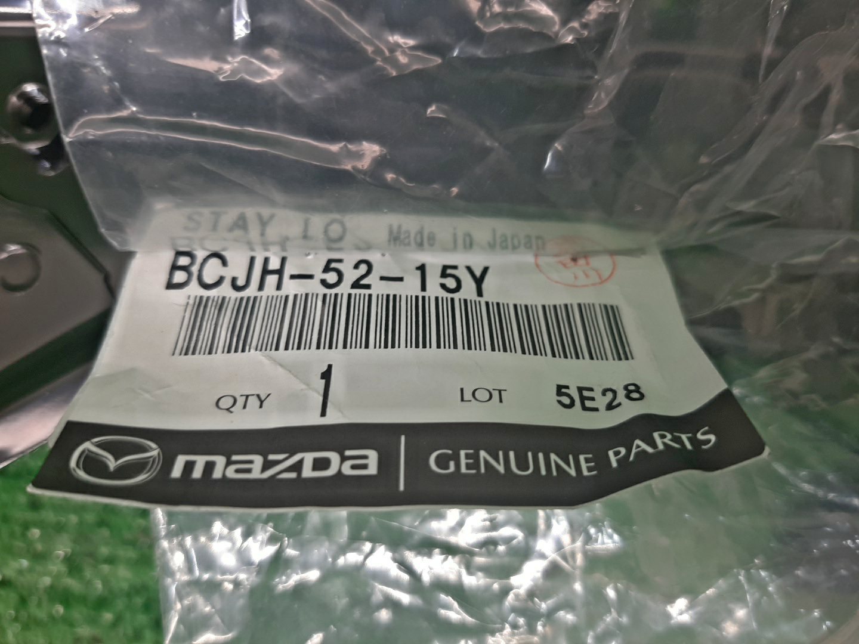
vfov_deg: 53.1
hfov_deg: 67.3
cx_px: 430
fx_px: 645
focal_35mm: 26
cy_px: 322
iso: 56
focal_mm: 3.93
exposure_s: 1/50
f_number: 1.7
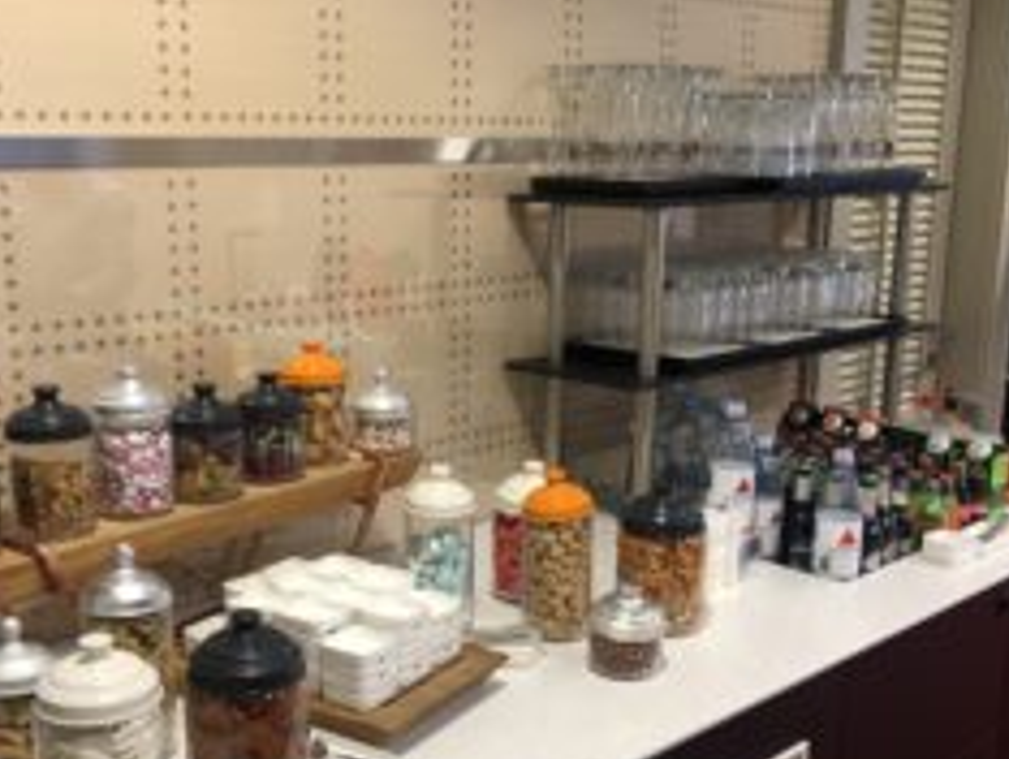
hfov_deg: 43.7
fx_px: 1255
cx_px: 427
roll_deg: +1.1
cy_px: 440
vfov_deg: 33.6
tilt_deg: -14.4
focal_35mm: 43
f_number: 1.8
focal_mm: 4
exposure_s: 1/17
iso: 80
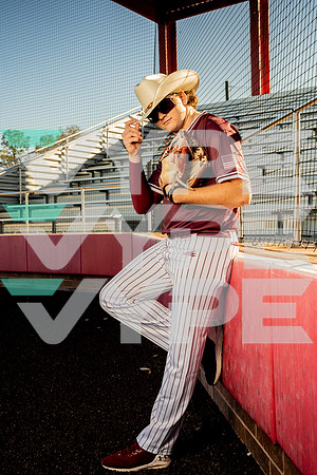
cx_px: 158
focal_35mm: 50
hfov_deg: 27.0
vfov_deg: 39.6
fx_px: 660
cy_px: 238
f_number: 10
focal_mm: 50
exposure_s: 1/250
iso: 400
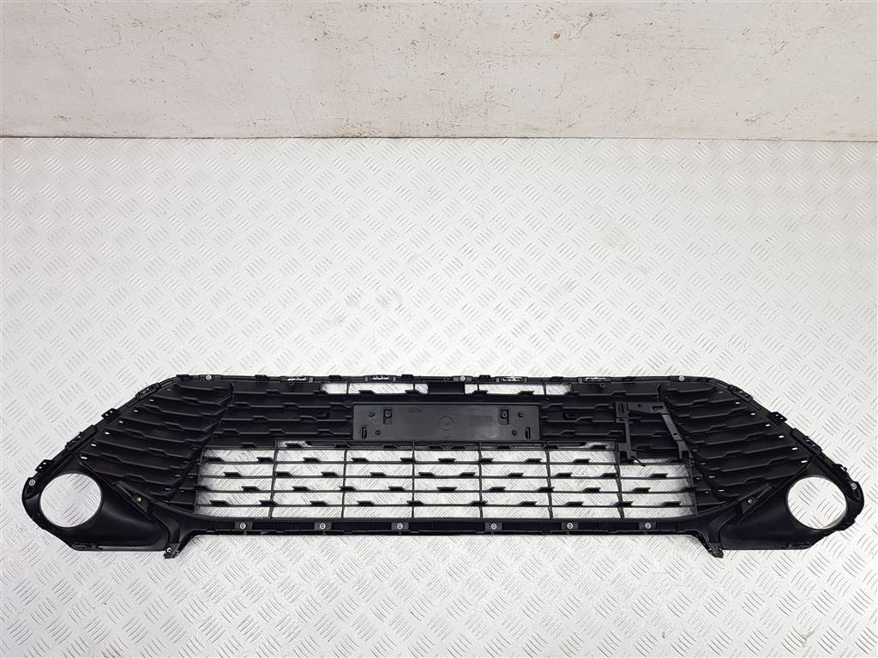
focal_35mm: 26
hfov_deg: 67.3
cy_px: 329
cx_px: 439
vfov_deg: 53.1
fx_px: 659
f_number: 1.7
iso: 80
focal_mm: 4.2
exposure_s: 1/100
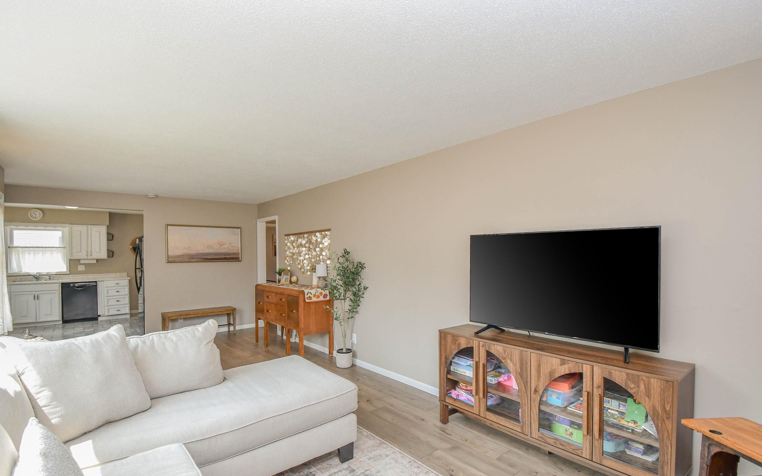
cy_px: 256
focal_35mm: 16
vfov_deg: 71.2
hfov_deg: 97.8
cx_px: 368
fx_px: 332
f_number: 6.3
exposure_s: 1/160
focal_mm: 10
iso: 800
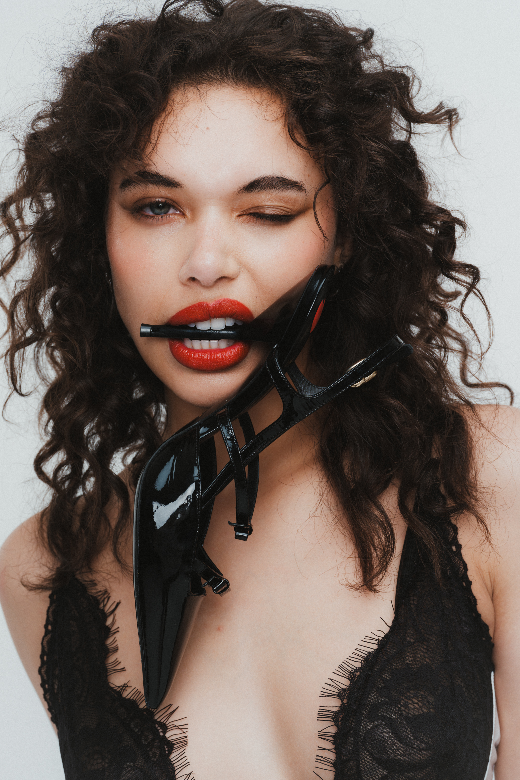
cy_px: 387
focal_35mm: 83
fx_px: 1798
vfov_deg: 24.5
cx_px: 237
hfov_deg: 16.5
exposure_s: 1/125
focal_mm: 100
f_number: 11
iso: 320
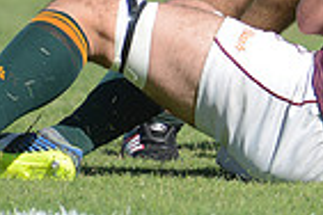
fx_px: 10335
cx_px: 586
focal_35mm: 1152
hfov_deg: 1.8
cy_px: -202
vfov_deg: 1.2
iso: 320
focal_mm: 280
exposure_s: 1/1250
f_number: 4
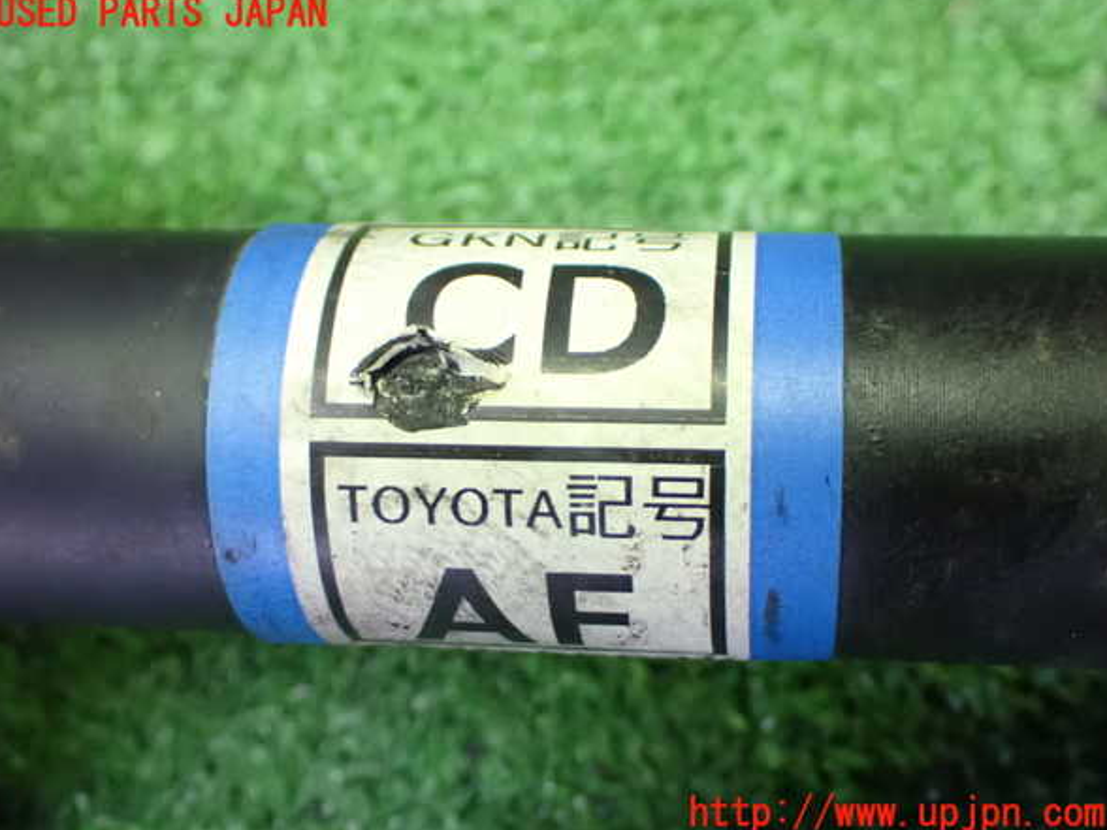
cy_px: 414
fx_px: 1535
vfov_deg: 30.3
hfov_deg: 39.7
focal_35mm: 48
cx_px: 550
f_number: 3.1
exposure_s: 1/40
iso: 1600
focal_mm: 8.4
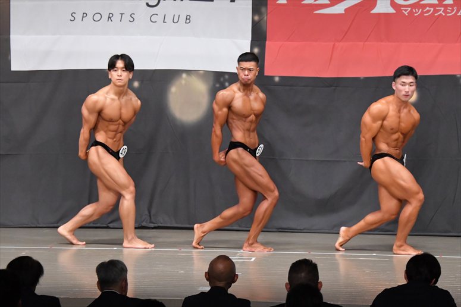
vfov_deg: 7.5
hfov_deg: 11.2
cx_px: 230
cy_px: 154
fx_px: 2342
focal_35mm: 183
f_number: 5.6
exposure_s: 1/400
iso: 6400
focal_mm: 122
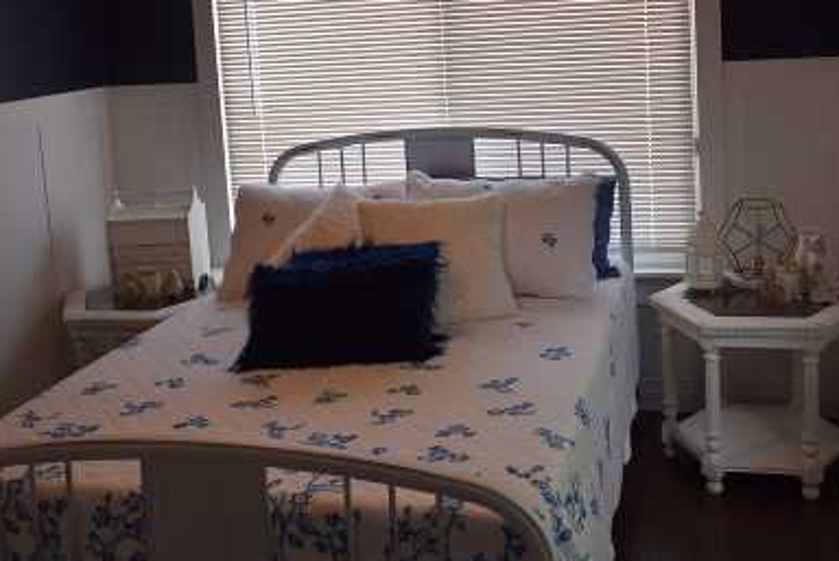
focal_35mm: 45
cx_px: 470
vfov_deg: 29.5
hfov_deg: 43.5
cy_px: 146
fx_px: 1050
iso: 450
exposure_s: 1/60
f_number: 4
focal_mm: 18
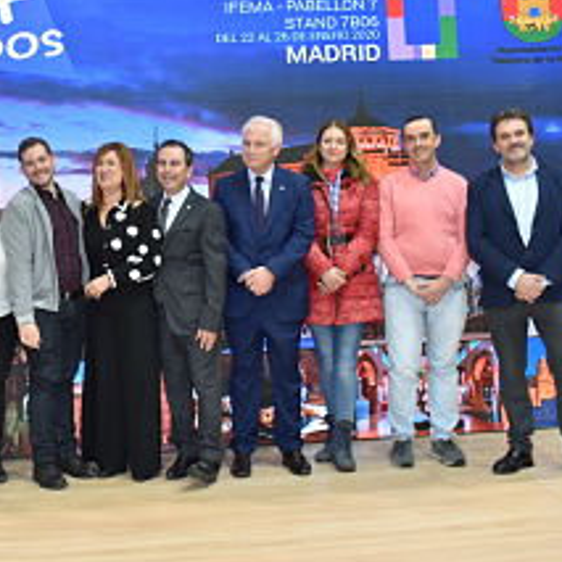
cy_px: 226
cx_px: 103
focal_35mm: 48
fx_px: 882
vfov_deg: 35.2
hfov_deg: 34.2
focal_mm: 20
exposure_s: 1/125
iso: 720
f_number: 5.6
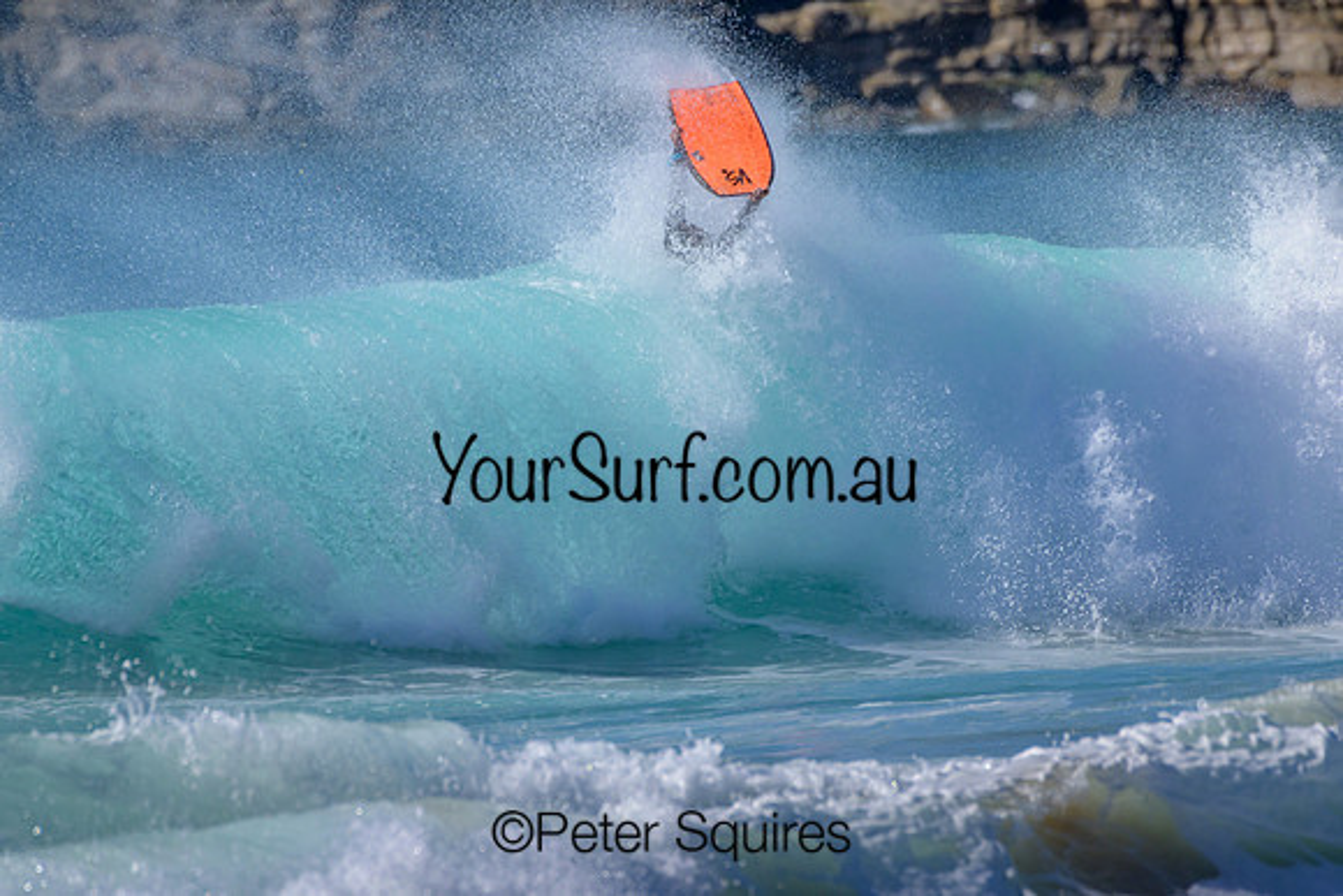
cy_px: 448
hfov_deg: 2.1
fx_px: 37313
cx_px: 672
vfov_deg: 1.4
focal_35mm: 1000
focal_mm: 1000
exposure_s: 1/2000
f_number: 11
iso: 800
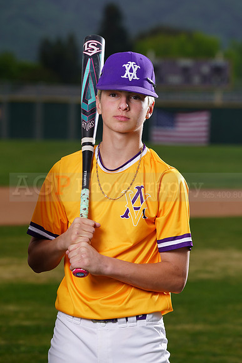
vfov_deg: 9.6
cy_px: 182
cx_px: 121
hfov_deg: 6.4
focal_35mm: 215
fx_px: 2166
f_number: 8
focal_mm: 215
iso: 100
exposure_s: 1/250
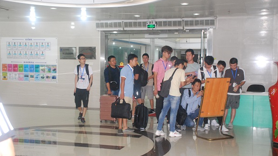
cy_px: 83
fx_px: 365
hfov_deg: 41.7
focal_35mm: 50
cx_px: 139
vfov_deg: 24.2
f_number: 4.2
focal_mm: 31
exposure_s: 1/60
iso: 1250
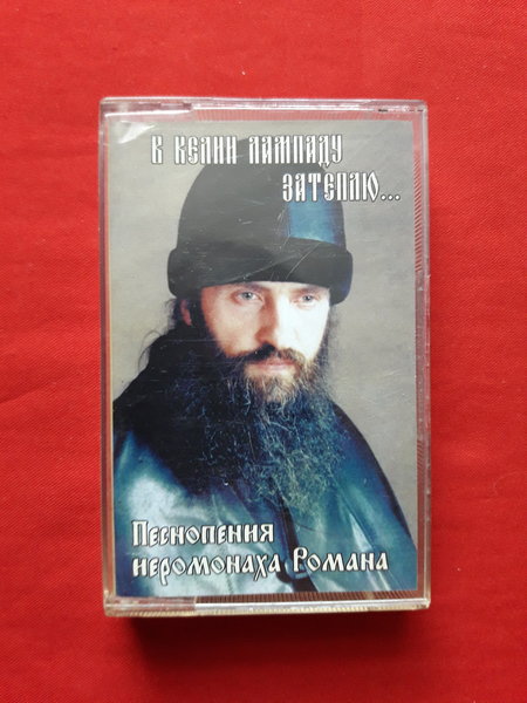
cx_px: 264
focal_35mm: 28
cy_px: 352
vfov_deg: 63.4
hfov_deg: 49.7
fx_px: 568
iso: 200
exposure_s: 1/17
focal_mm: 3.7
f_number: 1.9
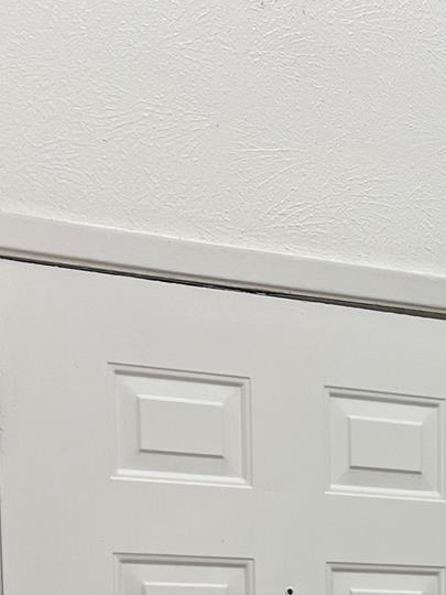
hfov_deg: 18.7
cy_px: 765
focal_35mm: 74
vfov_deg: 23.4
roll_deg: +0.3
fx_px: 1271
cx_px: 546
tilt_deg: -5.3
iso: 80
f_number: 1.5
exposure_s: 1/60
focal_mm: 5.7
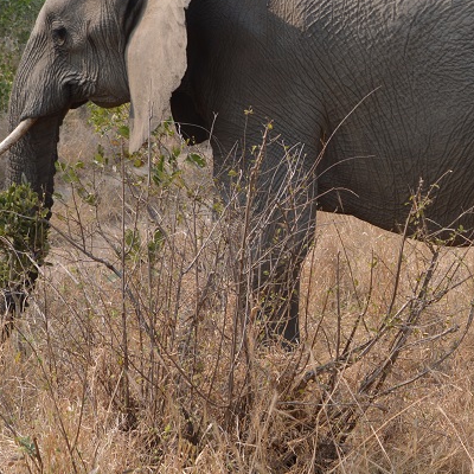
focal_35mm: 207
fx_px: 3208
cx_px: 546
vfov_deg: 8.5
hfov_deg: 8.4
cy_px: 224
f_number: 6.3
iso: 100
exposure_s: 1/200
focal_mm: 65
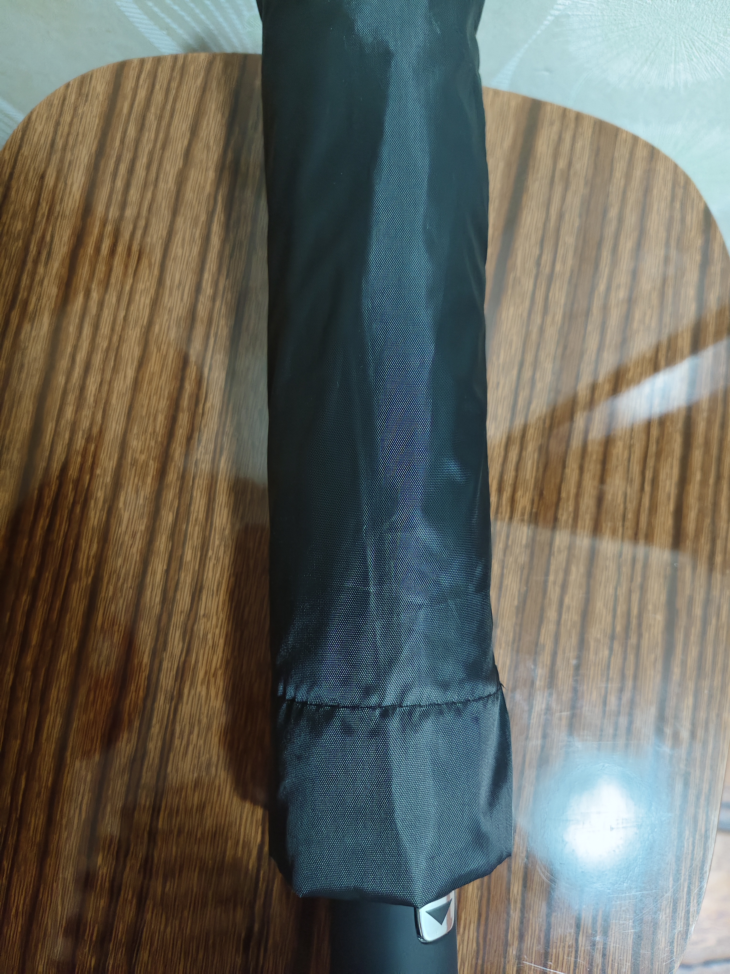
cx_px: 365
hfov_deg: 58.9
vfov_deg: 73.9
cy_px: 487
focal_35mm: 23
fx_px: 647
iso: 391
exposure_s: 1/33.3
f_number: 1.88
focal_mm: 5.56
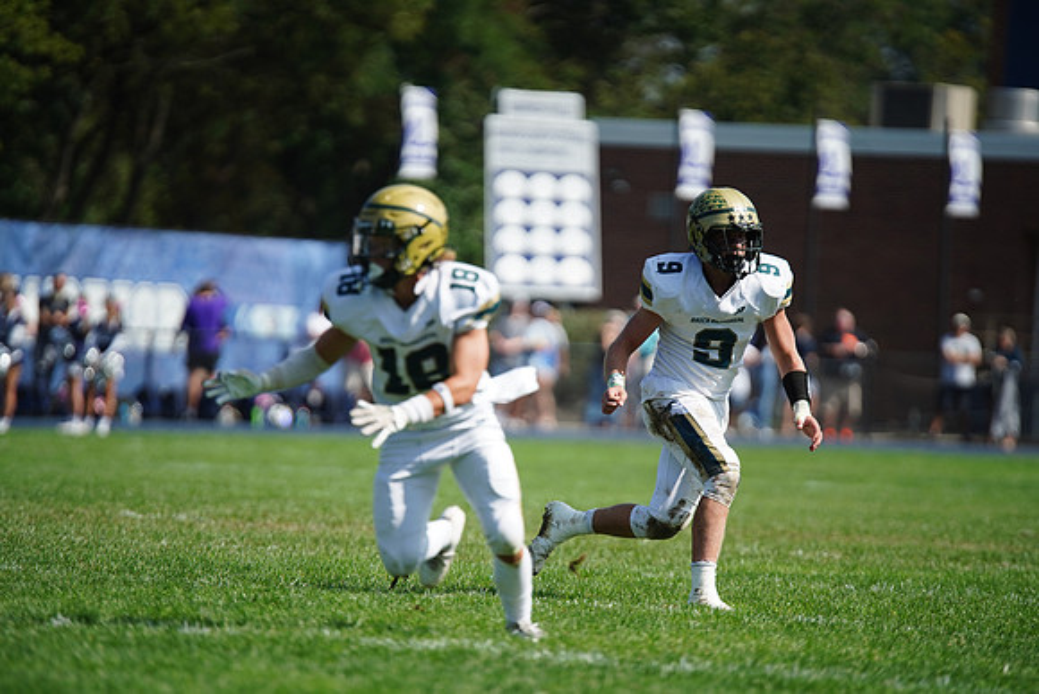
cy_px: 347
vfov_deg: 4.6
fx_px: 8660
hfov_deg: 6.9
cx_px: 520
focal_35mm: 300
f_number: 2.8
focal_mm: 300
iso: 400
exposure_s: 1/5000
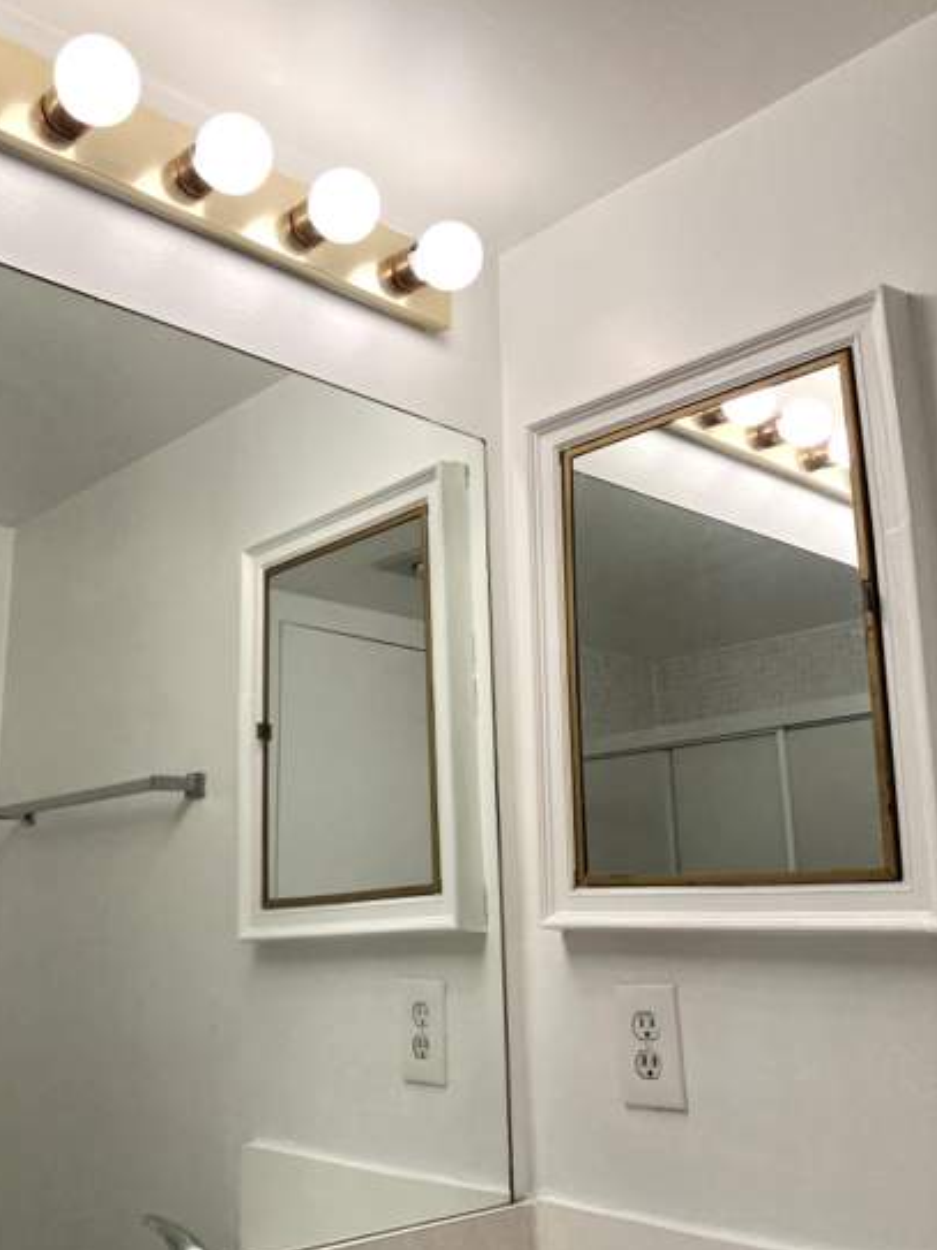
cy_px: 638
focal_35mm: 33
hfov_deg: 42.8
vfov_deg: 55.4
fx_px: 1191
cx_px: 389
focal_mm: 3.99
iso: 25
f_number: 1.8
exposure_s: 1/120
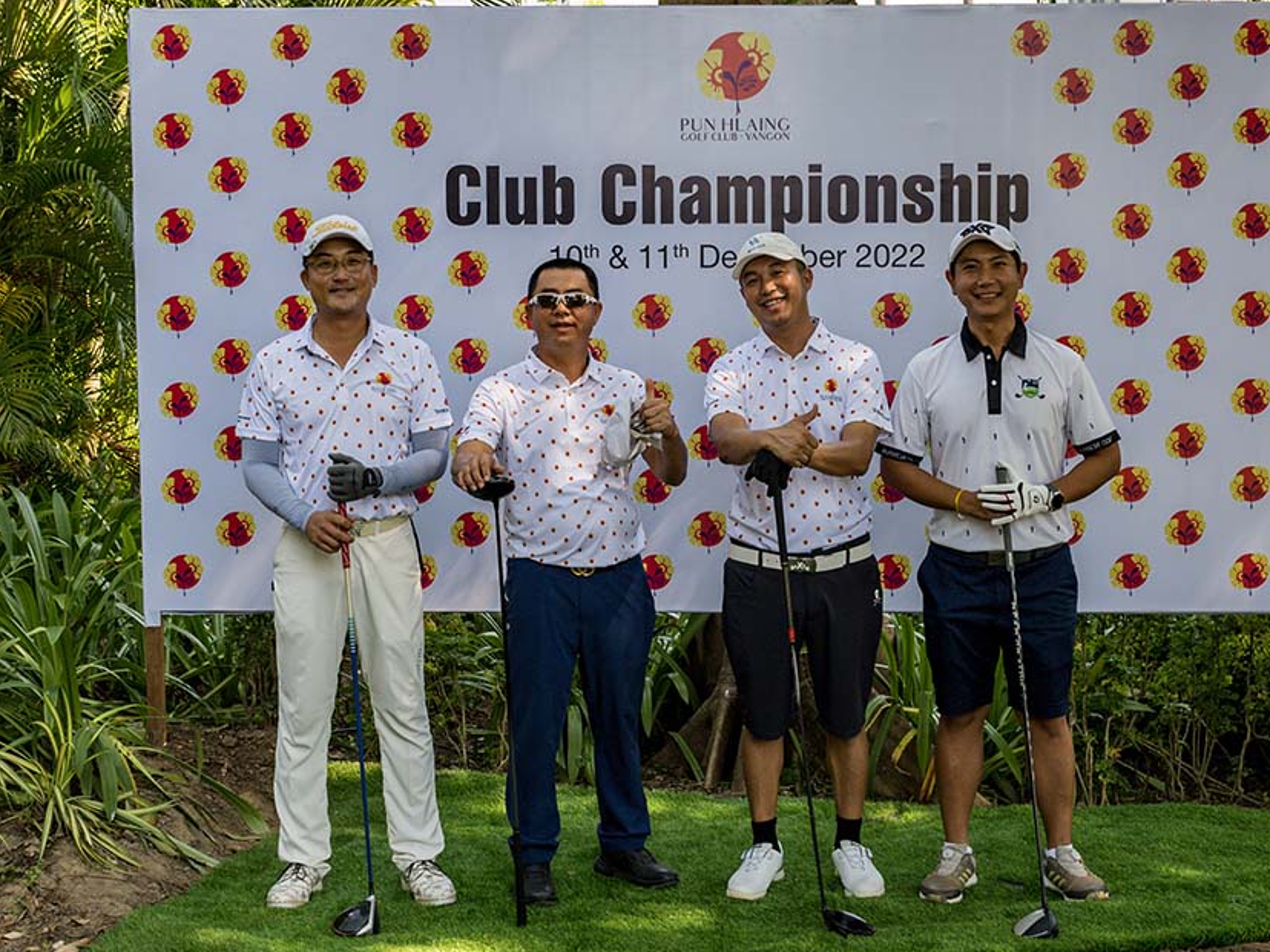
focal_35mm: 39
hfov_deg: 47.7
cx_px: 729
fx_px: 1431
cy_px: 485
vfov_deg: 36.8
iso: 400
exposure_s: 1/320
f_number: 7.1
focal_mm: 35
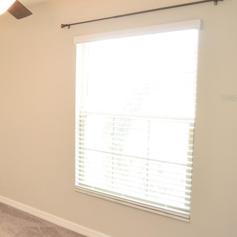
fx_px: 256
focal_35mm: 33
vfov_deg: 49.5
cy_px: 97
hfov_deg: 37.0
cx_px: -52
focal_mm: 10
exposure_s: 1/60
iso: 1100
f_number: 3.5
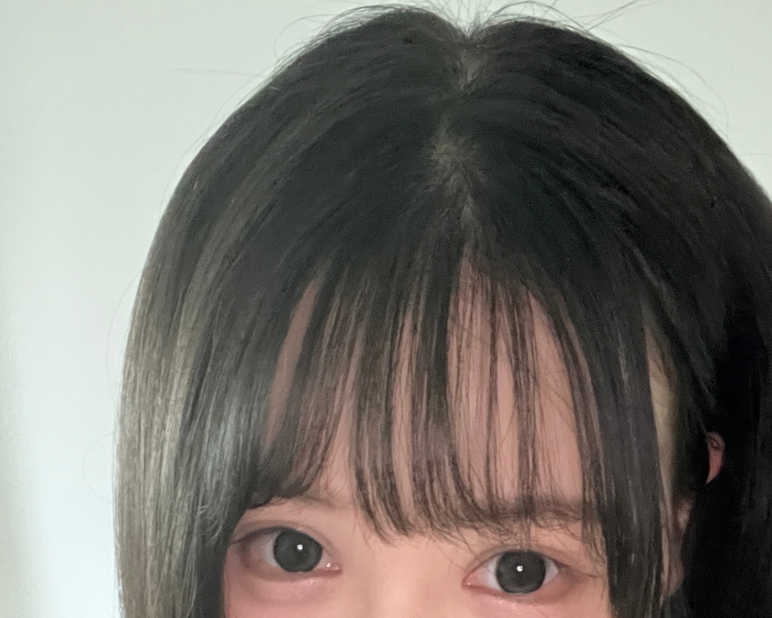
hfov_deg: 34.7
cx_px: 411
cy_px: 646
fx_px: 1234
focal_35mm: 54
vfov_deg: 26.3
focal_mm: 2.71
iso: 1250
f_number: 2.2
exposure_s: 1/15
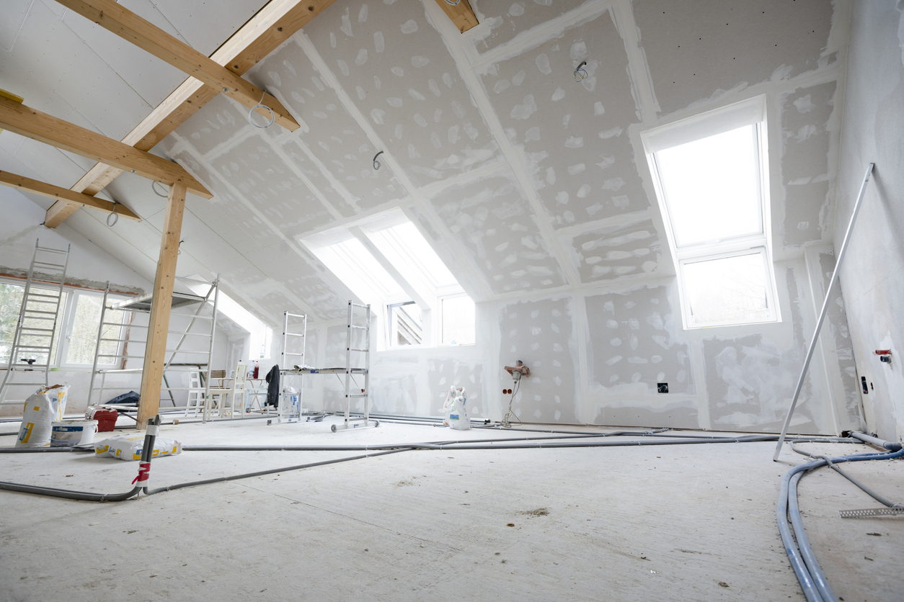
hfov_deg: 96.7
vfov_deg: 73.7
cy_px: 301
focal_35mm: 16
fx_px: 402
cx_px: 452
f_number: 7.1
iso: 100
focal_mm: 16
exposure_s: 1/25
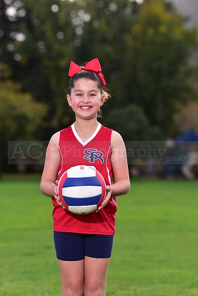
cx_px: 99
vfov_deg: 13.2
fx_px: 1278
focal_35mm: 155
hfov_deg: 8.9
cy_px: 148
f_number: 5
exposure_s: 1/250
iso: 125
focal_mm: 155
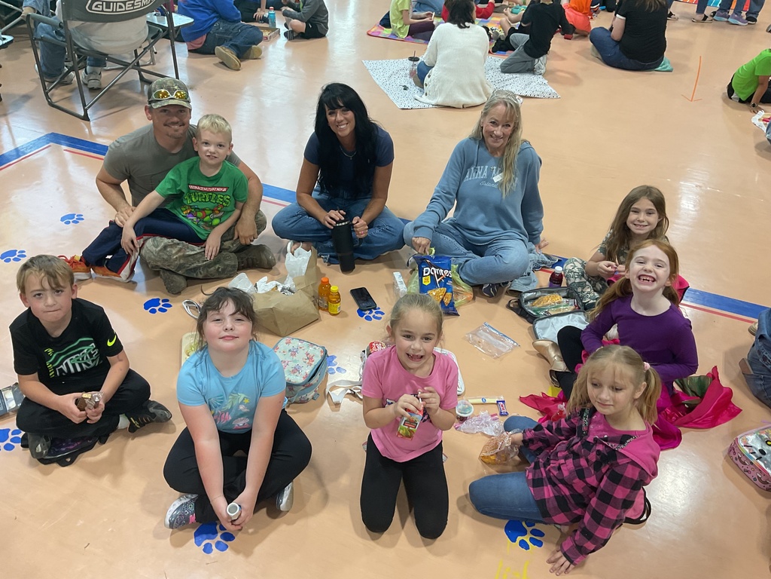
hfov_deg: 61.7
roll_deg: -2.3
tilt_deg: -37.9
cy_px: 290
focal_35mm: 29
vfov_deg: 48.2
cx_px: 386
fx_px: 646
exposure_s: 1/60
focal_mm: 3
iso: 64
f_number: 1.8
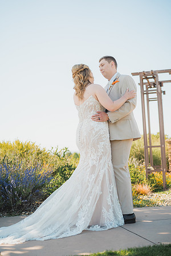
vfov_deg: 39.6
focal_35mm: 50
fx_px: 356
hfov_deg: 27.0
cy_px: 128
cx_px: 86
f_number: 1.8
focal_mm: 50
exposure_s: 1/2000
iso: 125
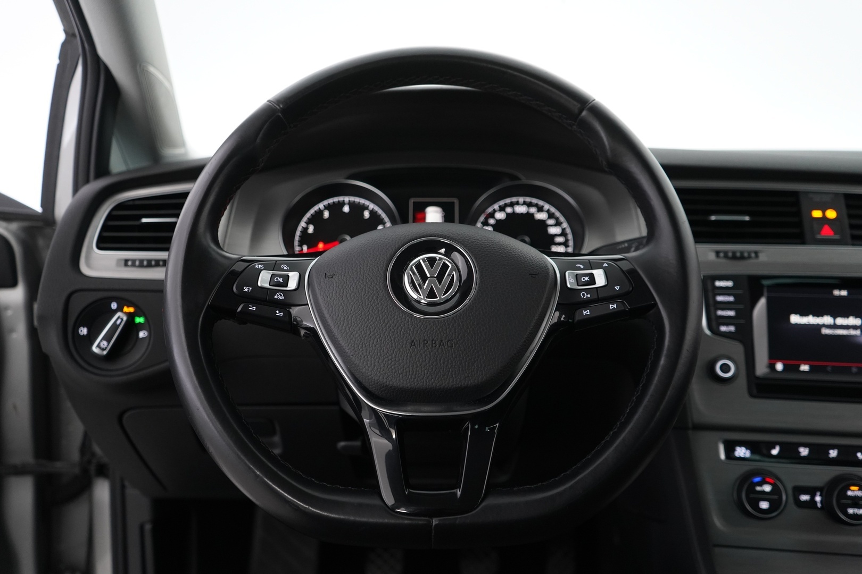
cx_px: 431
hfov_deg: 61.9
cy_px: 287
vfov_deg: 43.6
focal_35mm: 30
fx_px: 718
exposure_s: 1/40
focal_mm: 30
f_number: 3.5
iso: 2500
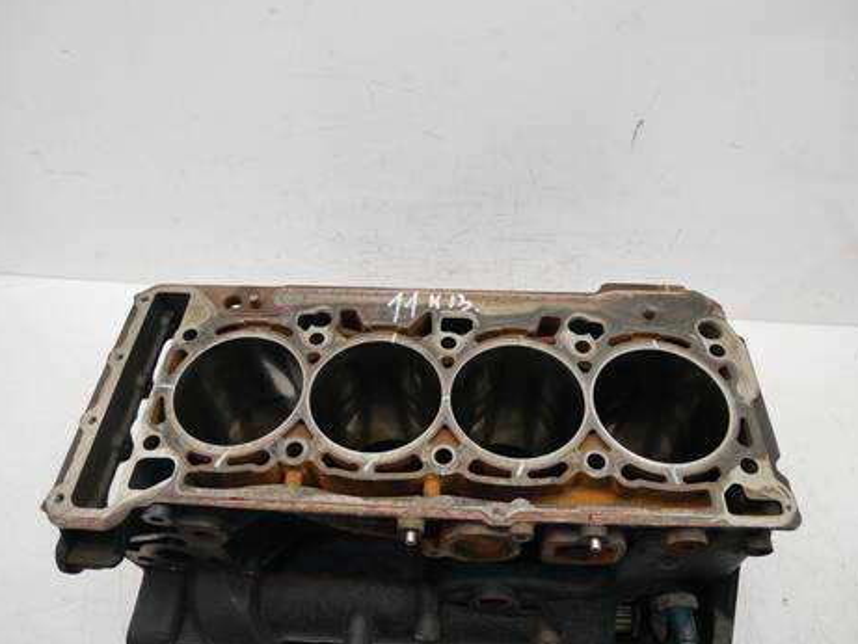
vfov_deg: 54.9
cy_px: 326
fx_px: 620
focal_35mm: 25
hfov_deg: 69.4
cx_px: 422
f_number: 3.5
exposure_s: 1/60
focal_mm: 12
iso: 400
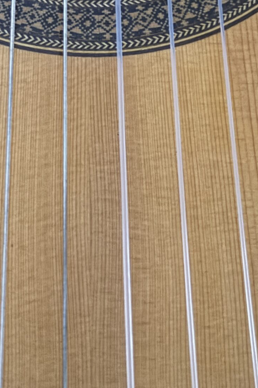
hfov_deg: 11.8
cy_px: 84
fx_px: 1248
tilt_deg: -60.1
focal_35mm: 116
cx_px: 59
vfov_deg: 17.5
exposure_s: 1/5
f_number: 1.78
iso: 800
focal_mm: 6.76
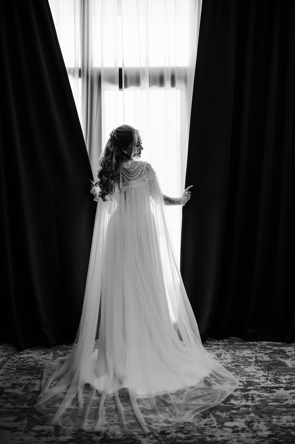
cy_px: 222
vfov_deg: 39.6
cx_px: 148
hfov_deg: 27.0
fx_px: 615
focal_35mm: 50
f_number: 2.2
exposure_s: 1/320
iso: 160
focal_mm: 50
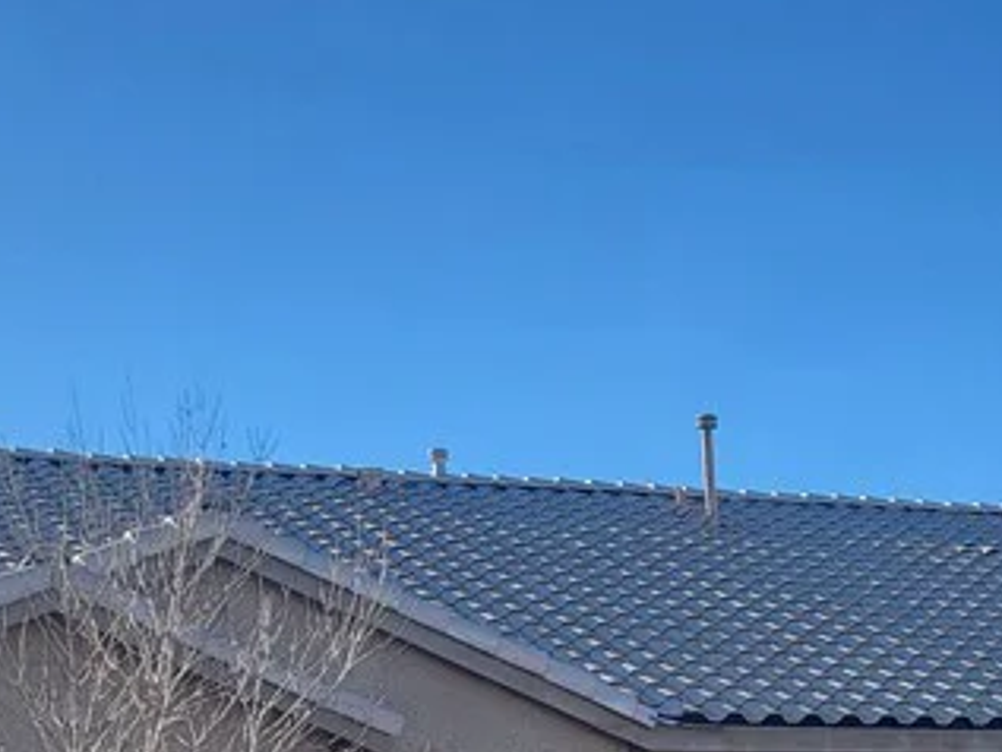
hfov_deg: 23.1
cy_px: 957
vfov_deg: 16.7
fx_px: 2432
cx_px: 695
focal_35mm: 84
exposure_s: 1/1160
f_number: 1.8
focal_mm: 5.4
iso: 40
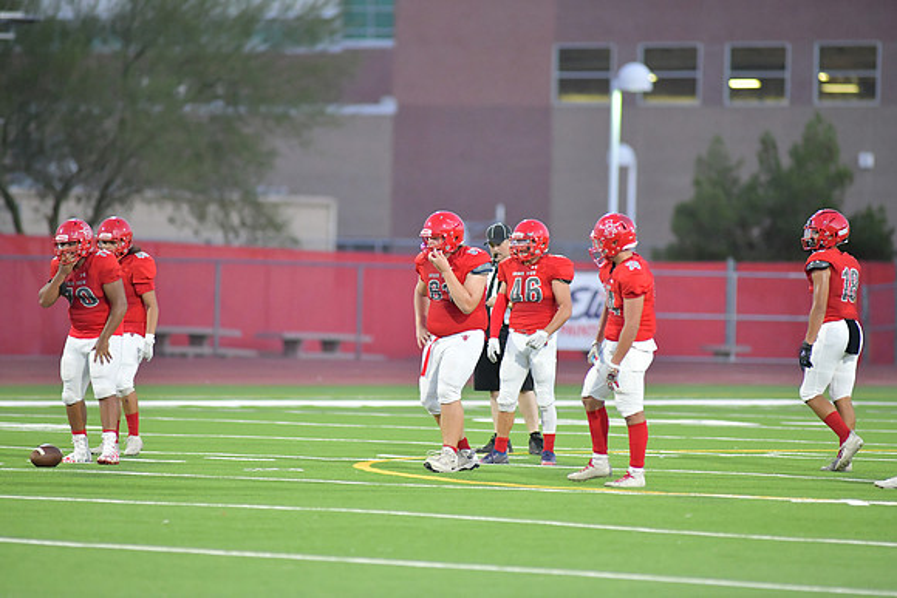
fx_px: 7476
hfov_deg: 6.9
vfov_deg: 4.6
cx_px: 448
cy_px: 299
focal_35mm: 300
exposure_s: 1/1250
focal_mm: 300
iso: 7200
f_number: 3.5
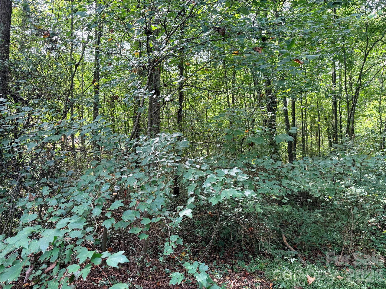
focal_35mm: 24
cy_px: 144
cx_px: 193
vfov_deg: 56.8
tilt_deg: +3.7
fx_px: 268
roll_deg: -0.8
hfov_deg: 71.6
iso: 80
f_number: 1.78
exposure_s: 1/219
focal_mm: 6.76
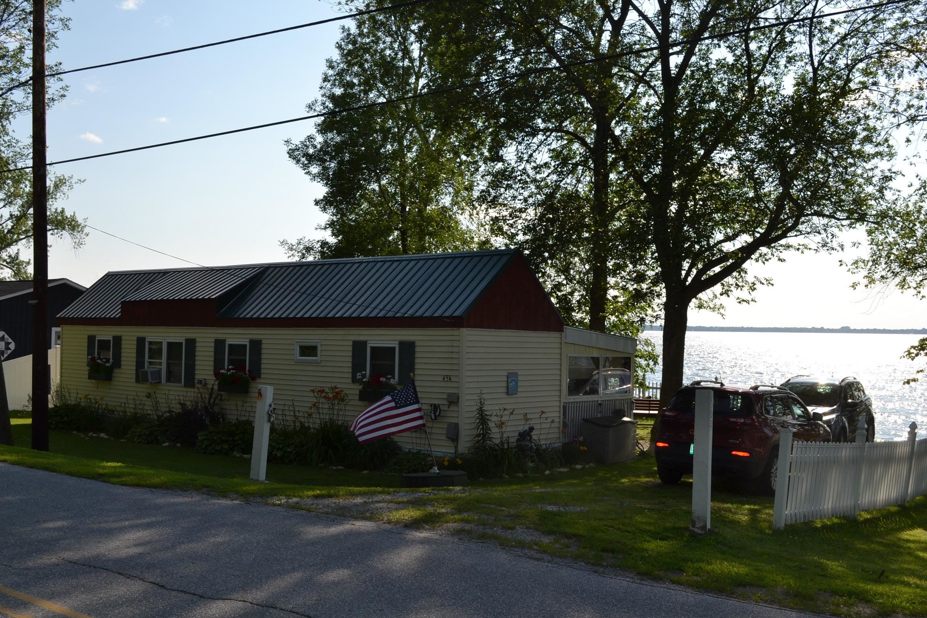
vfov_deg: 36.9
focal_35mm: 36
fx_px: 927
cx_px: 464
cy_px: 309
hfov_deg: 53.1
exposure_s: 1/200
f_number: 10
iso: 100
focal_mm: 24
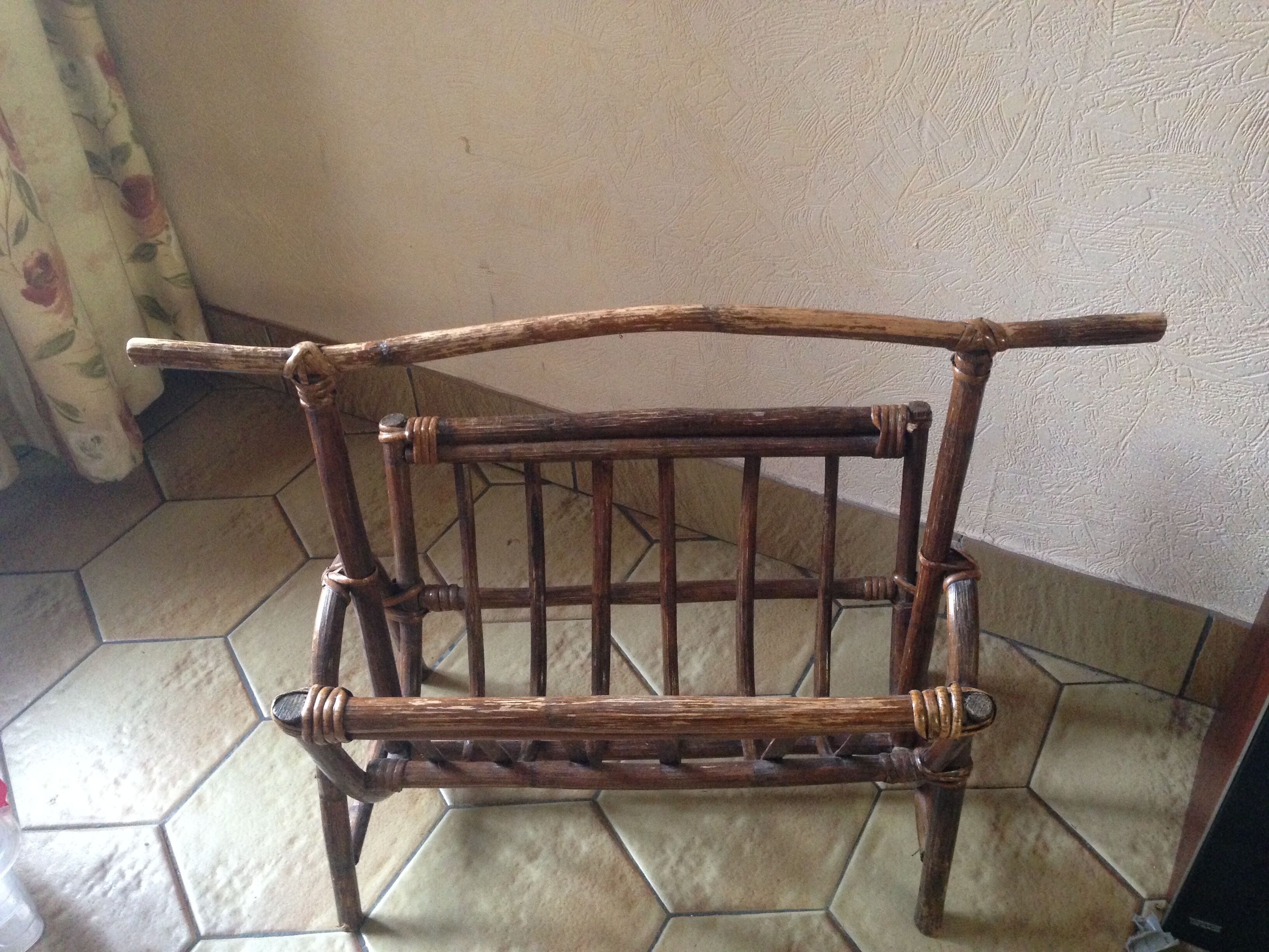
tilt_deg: -40.9
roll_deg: +5.5
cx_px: 634
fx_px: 1210
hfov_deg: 55.4
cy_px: 476
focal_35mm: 33
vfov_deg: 42.9
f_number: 2.4
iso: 400
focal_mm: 4.12
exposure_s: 1/17
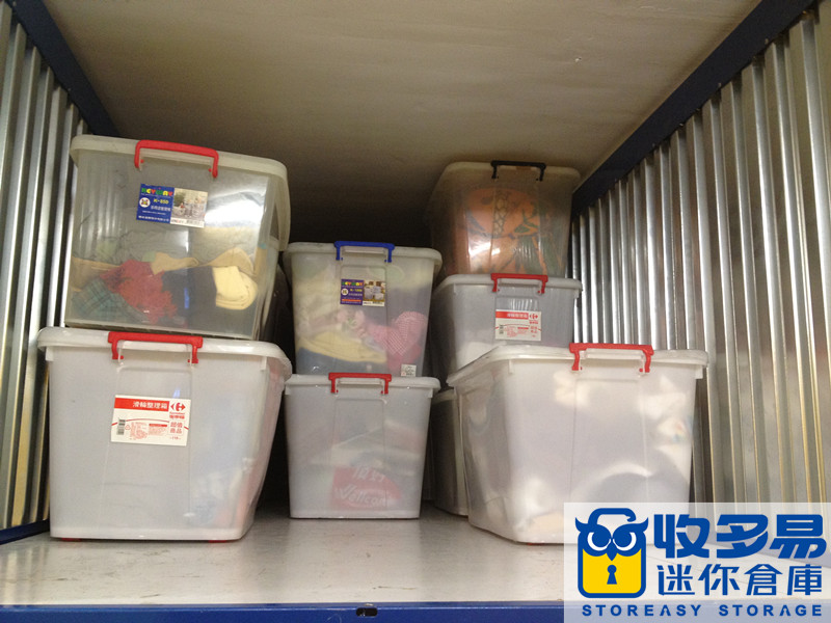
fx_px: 840
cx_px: 416
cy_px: 312
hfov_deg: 52.6
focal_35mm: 35
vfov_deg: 40.7
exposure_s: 1/20
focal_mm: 4.28
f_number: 2.4
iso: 160
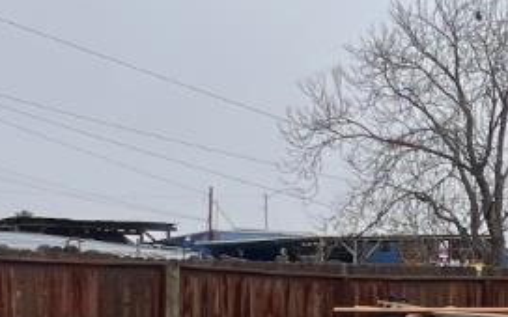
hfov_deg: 23.5
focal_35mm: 76
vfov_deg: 16.9
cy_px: 297
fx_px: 1052
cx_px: 685
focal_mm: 1.57
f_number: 1.8
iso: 32
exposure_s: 1/550
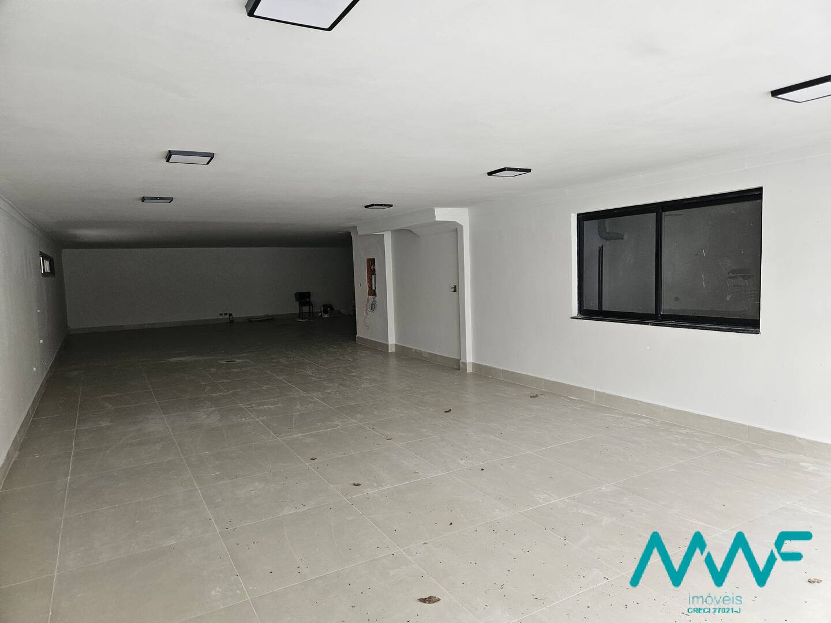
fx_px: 552
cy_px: 312
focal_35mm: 23
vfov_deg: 58.9
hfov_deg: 73.9
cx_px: 416
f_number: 1.8
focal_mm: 5.4
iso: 320
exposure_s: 1/120
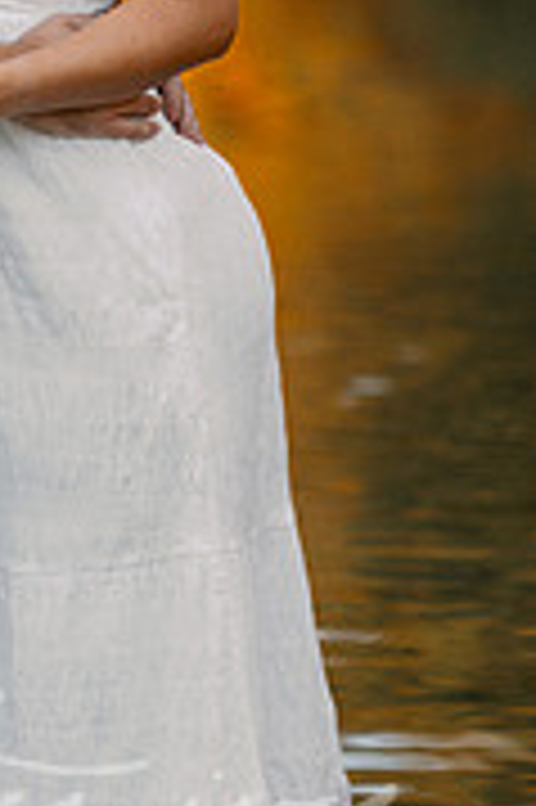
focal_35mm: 214
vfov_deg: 9.6
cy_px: -9
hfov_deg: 6.4
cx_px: -131
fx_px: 4788
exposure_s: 1/400
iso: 200
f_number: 2
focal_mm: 85
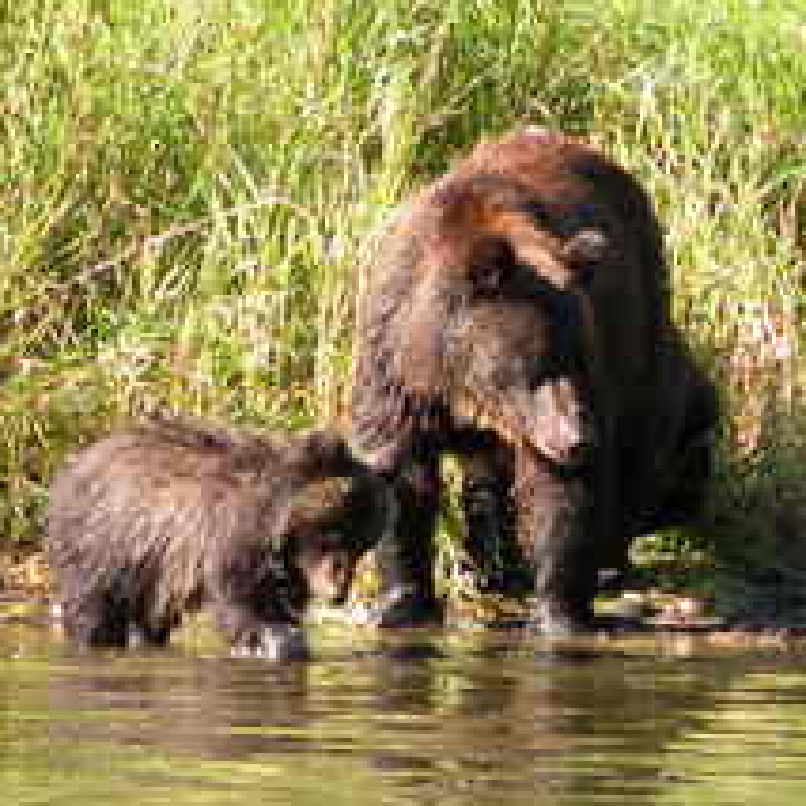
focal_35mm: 707
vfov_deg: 2.5
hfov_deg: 2.5
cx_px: 530
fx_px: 18624
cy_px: 490
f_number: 4.5
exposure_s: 1/90.5
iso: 64
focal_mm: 84.2
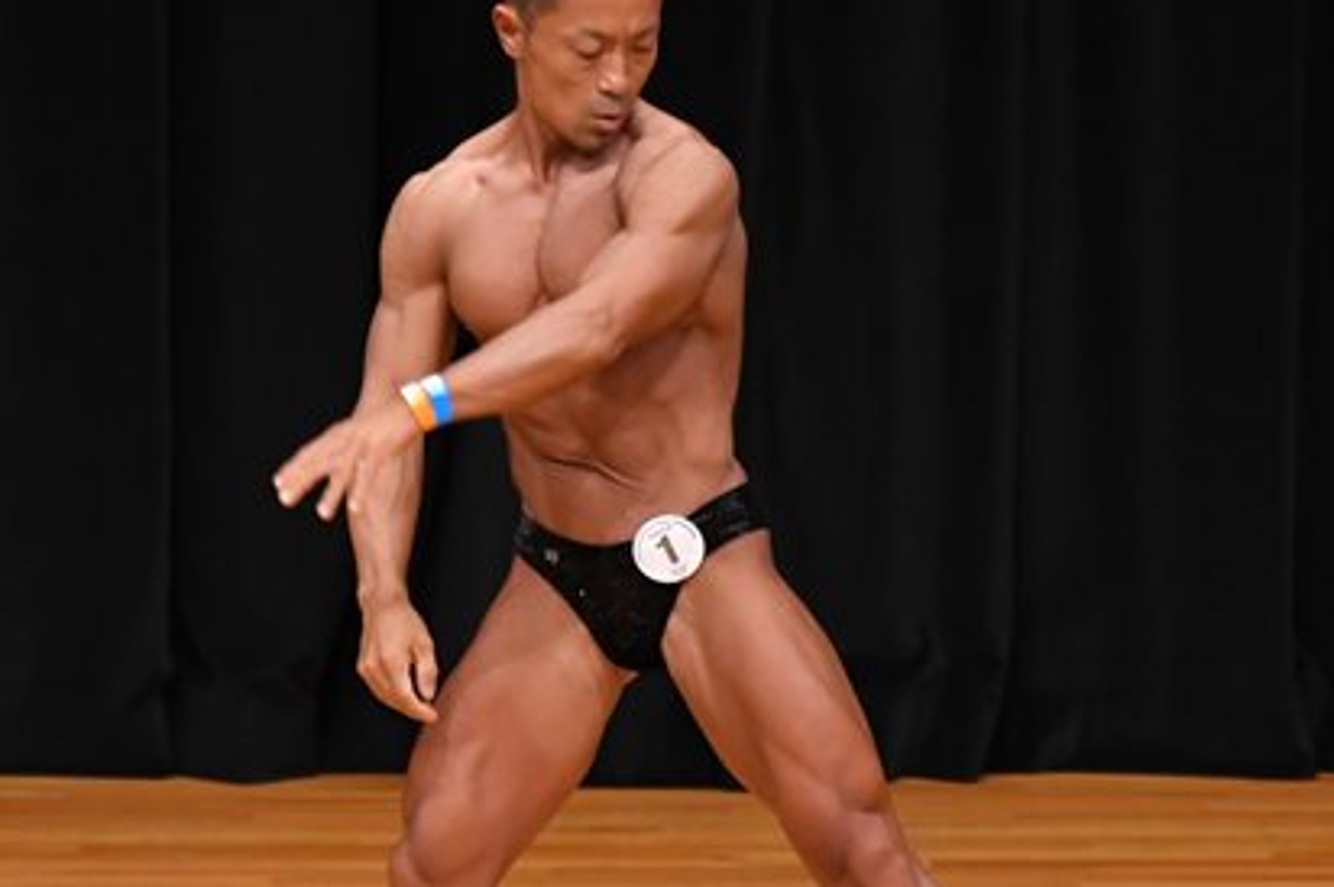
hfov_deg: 3.7
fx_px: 20882
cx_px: 808
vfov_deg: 2.4
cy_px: 515
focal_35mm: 564
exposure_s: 1/400
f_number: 5.6
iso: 3200
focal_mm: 200
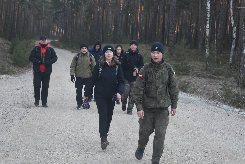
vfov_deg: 16.6
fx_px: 561
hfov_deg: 24.6
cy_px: 82
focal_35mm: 82
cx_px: 122
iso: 800
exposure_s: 1/160
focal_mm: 55
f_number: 5.6
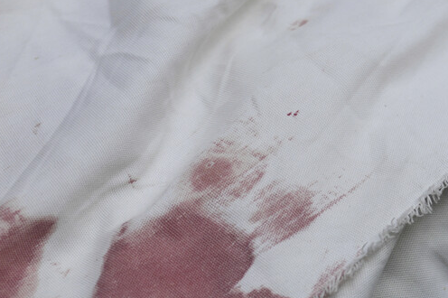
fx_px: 1405
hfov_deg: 18.0
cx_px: 131
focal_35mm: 113
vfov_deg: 11.7
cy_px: 397
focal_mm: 35
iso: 160
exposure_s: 1/640
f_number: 2.8
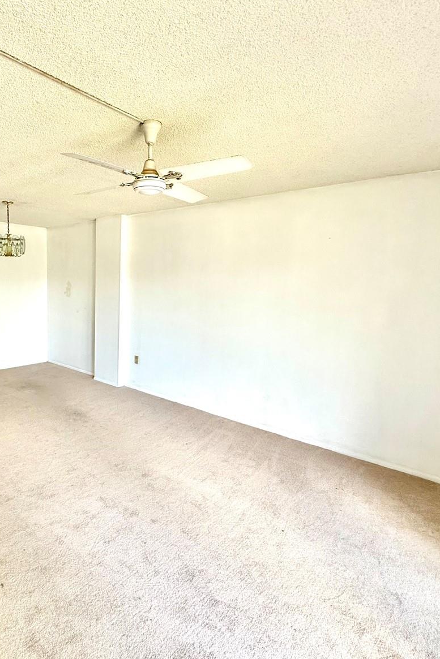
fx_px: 367
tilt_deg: -6.4
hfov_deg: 60.1
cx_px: 136
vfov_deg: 84.0
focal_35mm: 20
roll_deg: -0.8
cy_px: 329
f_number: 2.2
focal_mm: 2.22
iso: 160
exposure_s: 1/99
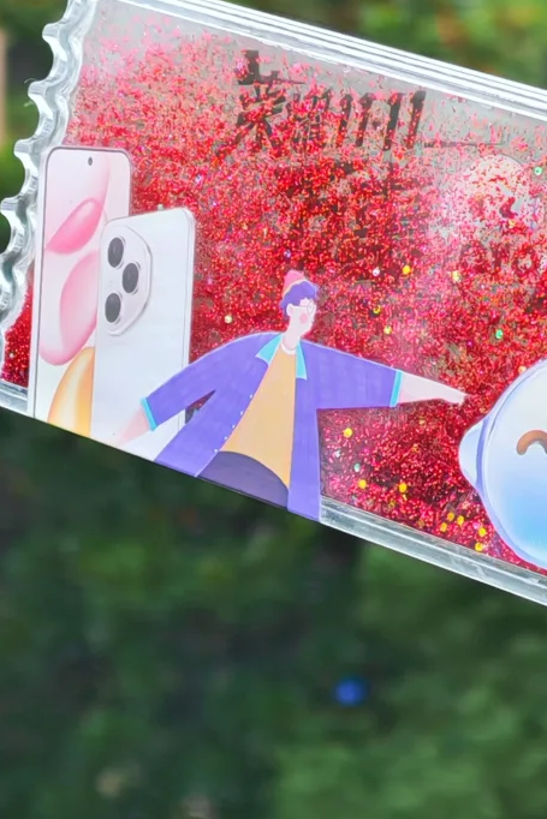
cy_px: 223
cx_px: 456
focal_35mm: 213
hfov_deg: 6.4
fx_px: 4852
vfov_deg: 9.6
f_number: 2.4
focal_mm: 8.67
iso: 50
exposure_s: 1/120
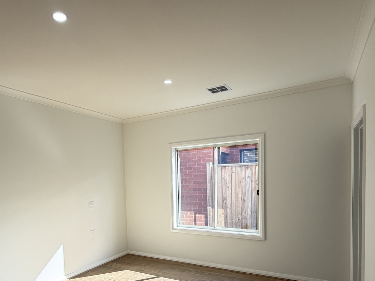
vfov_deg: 53.5
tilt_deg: -4.3
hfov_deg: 68.5
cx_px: 144
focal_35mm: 25
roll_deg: +2.7
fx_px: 271
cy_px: 194
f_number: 2.2
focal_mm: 2.22
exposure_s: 1/100
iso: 25
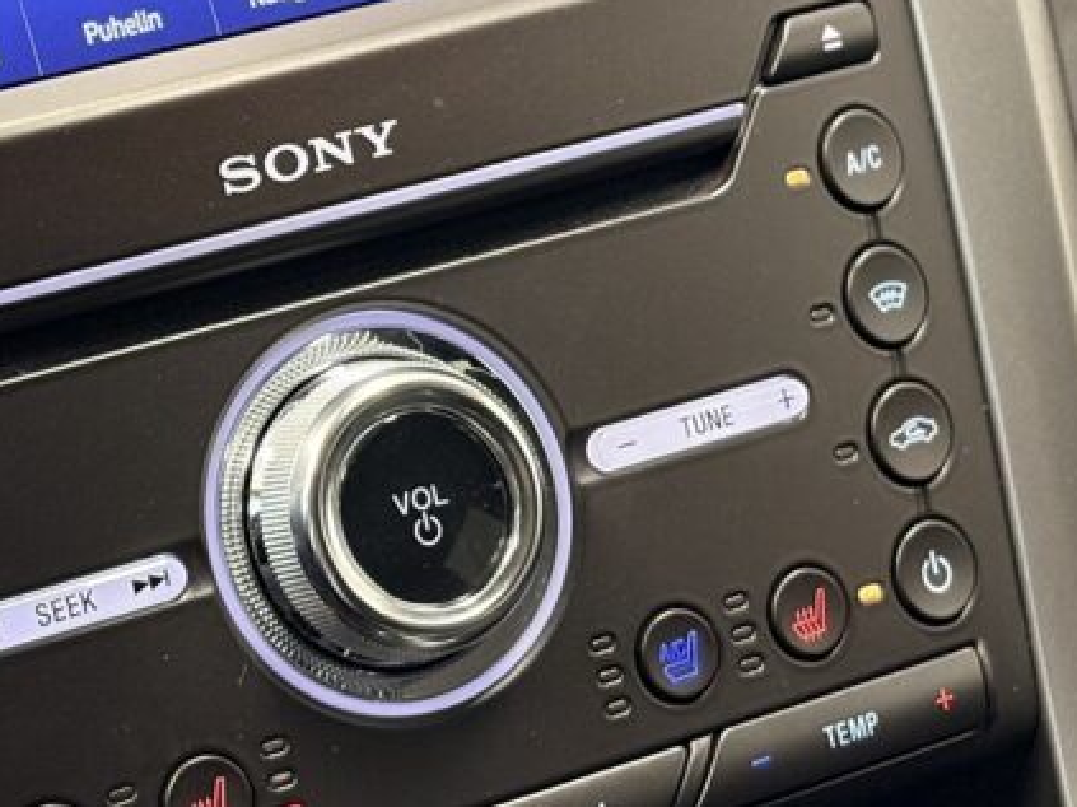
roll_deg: +0.1
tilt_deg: -28.5
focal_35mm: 126
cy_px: 158
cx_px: 239
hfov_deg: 15.6
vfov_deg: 11.7
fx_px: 3919
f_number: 1.6
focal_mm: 5.96
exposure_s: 1/25
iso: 250
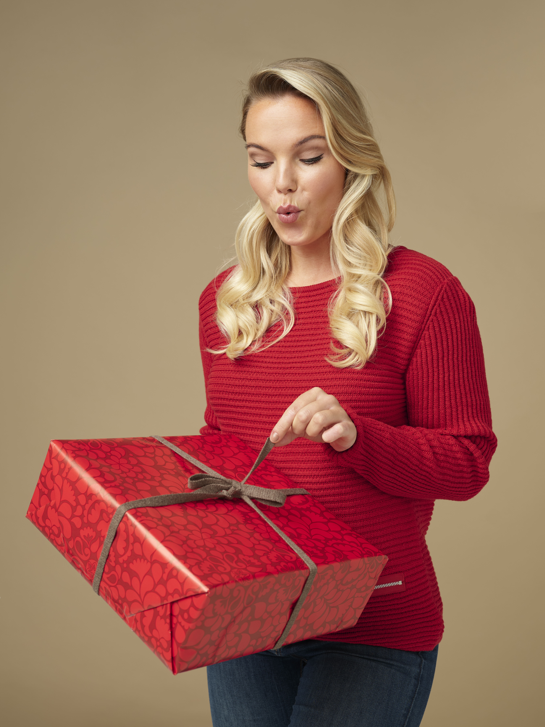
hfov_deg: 28.6
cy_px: 364
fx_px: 1071
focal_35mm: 51
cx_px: 272
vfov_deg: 37.5
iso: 125
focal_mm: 64
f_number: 10
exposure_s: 1/125
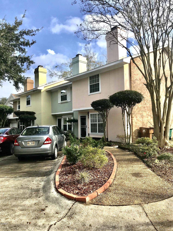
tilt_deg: +4.0
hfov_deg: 49.7
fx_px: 187
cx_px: 86
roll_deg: +0.9
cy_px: 116
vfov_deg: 63.4
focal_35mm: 28
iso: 20
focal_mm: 3.99
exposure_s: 1/1880
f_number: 1.8
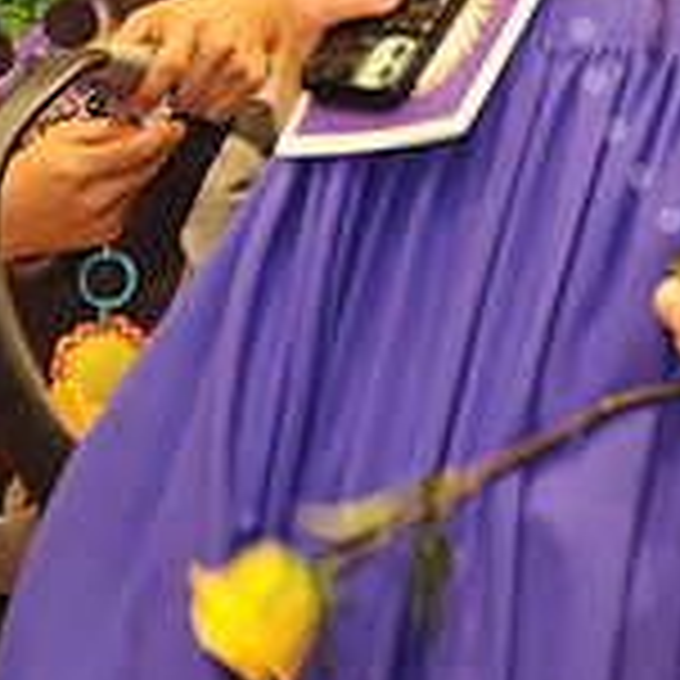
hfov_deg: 5.1
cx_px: 995
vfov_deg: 5.1
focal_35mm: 342
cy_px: -50
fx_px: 7601
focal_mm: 105
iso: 1250
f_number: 5.6
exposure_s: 1/60
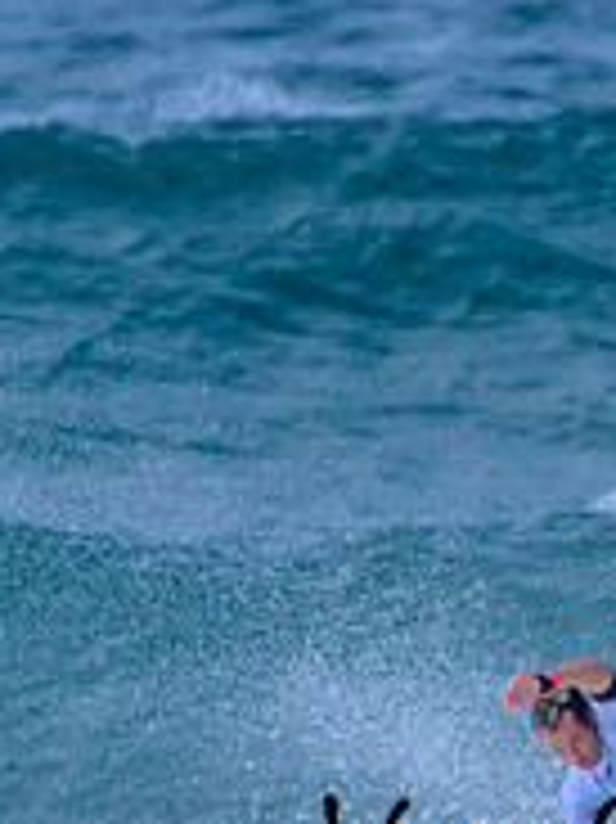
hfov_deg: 0.5
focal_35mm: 2746
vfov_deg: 0.7
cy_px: 826
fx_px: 65230
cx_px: 787
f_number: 11
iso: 900
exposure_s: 1/2500
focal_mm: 900
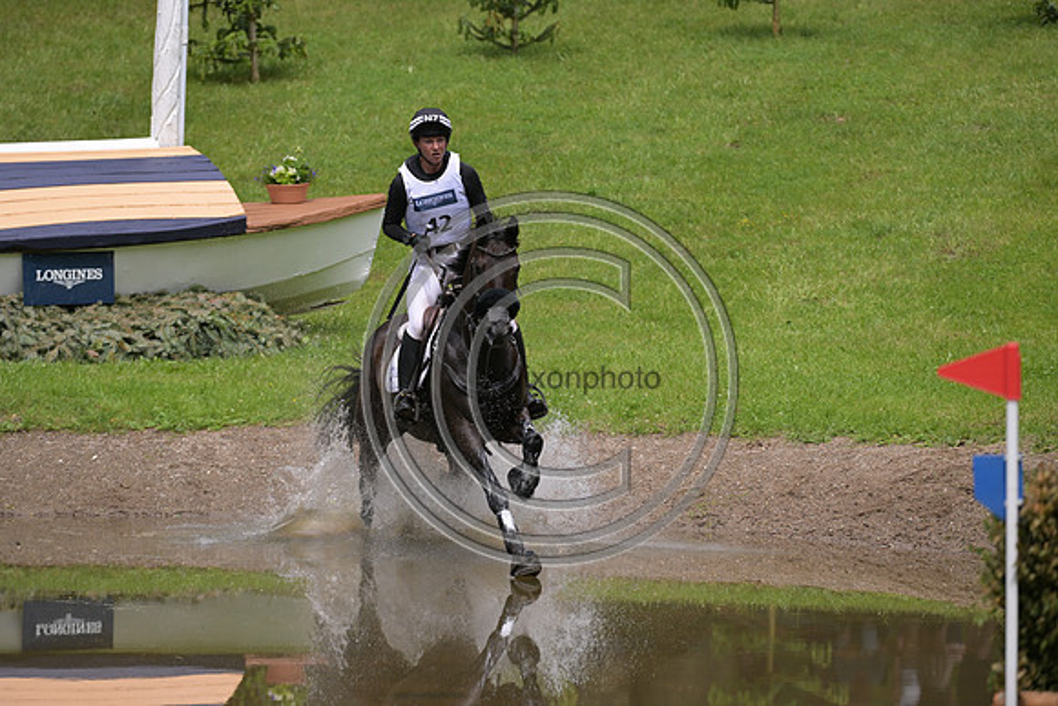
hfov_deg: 5.9
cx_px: 529
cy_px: 353
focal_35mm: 350
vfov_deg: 3.9
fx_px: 10288
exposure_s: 1/1250
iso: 500
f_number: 5.6
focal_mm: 350
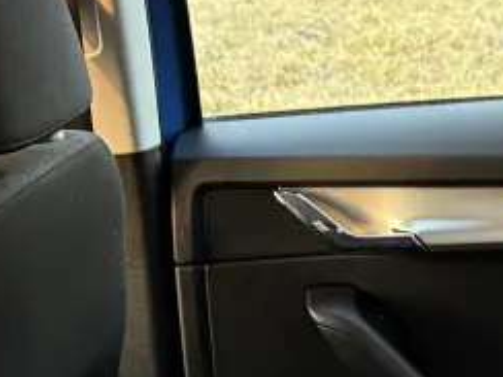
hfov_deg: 15.0
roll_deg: +1.7
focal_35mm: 126
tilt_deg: -32.9
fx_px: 1831
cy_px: 878
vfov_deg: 10.3
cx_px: 631
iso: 500
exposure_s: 1/60
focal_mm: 6.76
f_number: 1.78
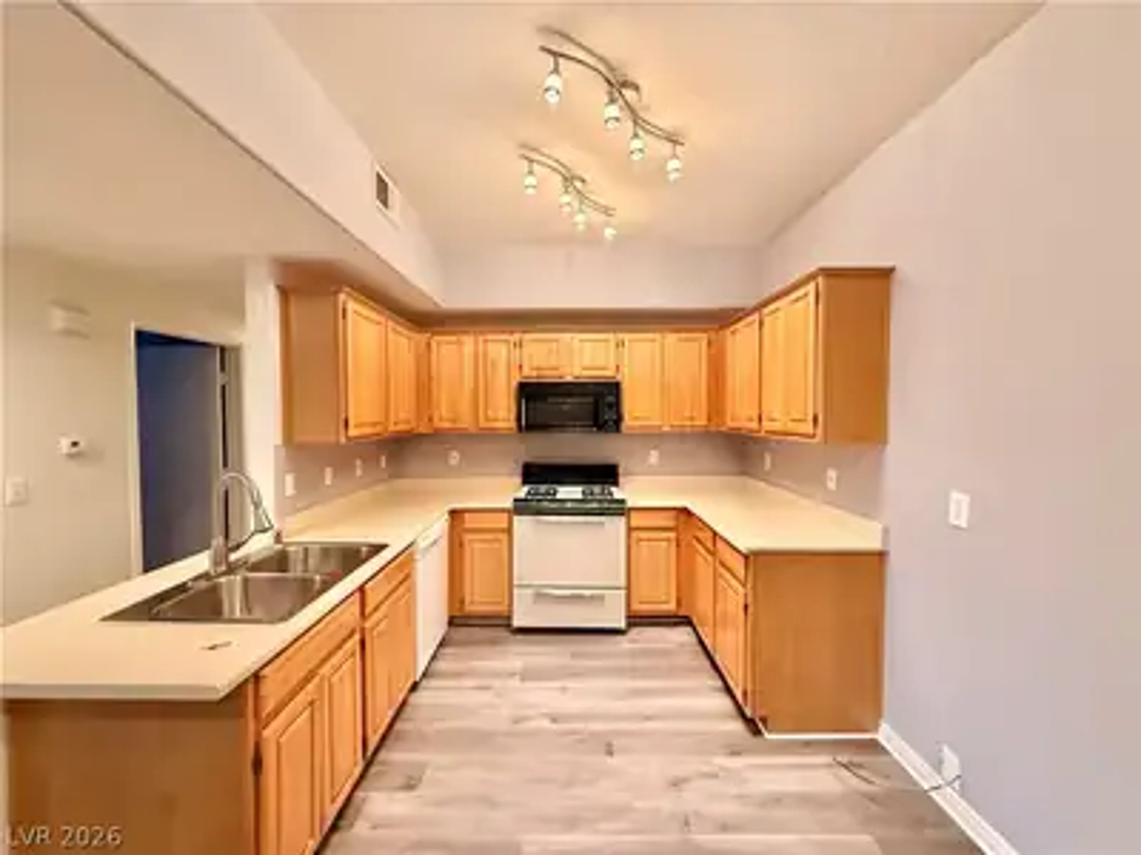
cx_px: 570
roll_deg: +0.3
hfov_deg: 102.1
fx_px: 461
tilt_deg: -1.3
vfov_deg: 85.7
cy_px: 428
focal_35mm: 14
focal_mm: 2.22
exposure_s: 1/60
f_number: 2.2
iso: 400
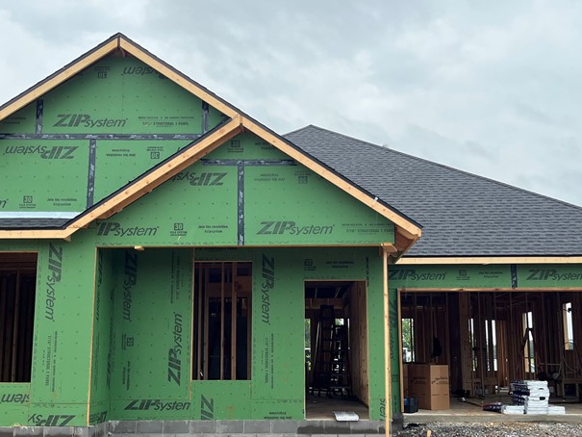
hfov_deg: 42.9
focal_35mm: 44
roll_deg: -0.3
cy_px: 240
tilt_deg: +9.5
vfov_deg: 32.9
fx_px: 740
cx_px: 286
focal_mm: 5.1
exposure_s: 1/129
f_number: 1.6
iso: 50
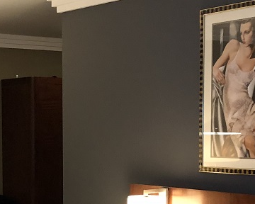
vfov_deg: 16.4
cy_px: 196
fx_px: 694
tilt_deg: -6.6
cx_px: 46
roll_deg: +0.9
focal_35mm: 92
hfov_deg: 20.5
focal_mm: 3.99
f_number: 1.8
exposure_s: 1/4
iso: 100
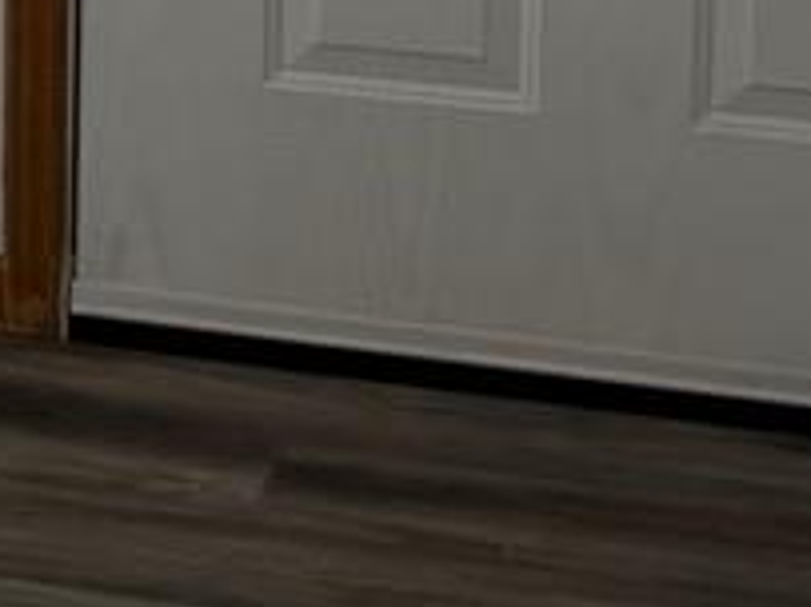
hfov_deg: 8.7
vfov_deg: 7.6
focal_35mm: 189
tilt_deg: -4.6
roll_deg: +1.0
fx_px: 4425
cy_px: -543
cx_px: -1622
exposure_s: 1/476
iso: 100
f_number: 1.78
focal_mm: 6.76
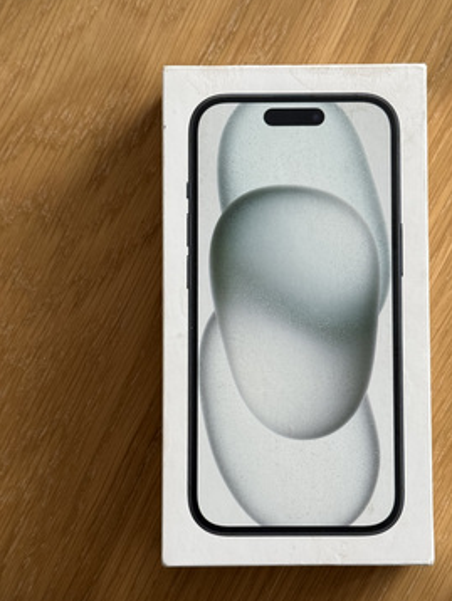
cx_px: 295
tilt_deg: -85.2
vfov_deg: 28.9
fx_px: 1165
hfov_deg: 21.9
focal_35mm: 67
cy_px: 294
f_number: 1.78
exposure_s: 1/74
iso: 100
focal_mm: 6.76
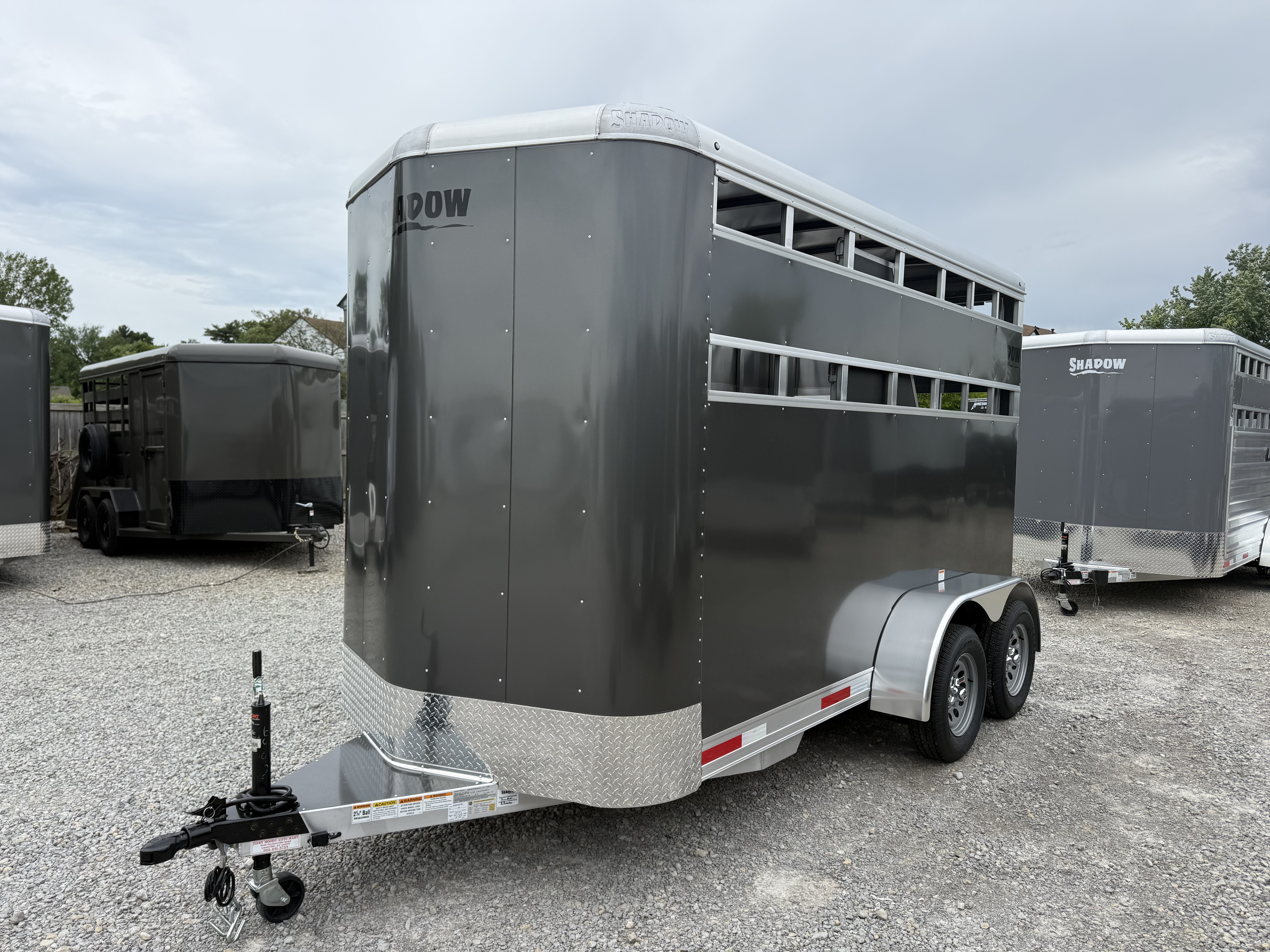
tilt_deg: -2.6
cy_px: 476
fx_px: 881
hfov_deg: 71.6
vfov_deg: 56.8
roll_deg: -1.5
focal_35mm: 24
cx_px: 635
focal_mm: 6.76
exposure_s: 1/3759
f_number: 1.78
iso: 80
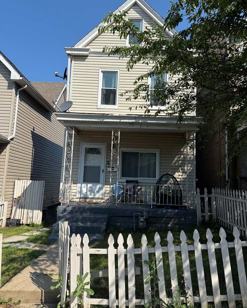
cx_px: 126
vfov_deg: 66.0
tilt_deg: +8.9
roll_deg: -1.7
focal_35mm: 26
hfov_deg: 54.9
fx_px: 238
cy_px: 150
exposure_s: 1/3759
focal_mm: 6.76
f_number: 1.78
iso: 80
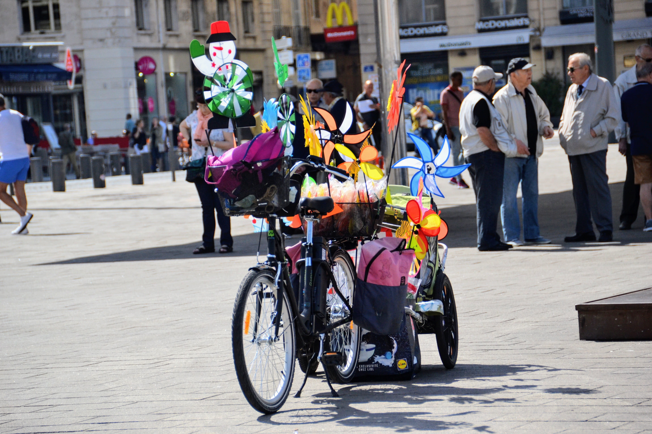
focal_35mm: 183
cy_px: 217
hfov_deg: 11.2
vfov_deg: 7.5
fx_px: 3314
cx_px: 326
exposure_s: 1/1600
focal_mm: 122
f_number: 6.3
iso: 400
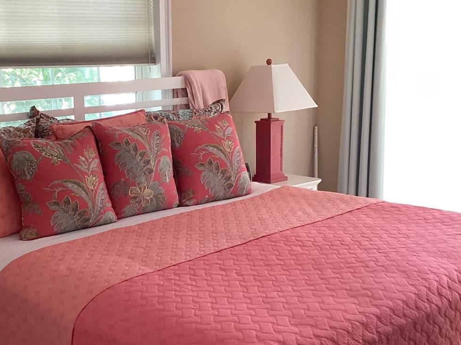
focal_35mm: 51
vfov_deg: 28.5
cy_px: 205
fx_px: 679
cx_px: 158
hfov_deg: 37.1
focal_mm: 3.3
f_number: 2.4
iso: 250
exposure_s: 1/60
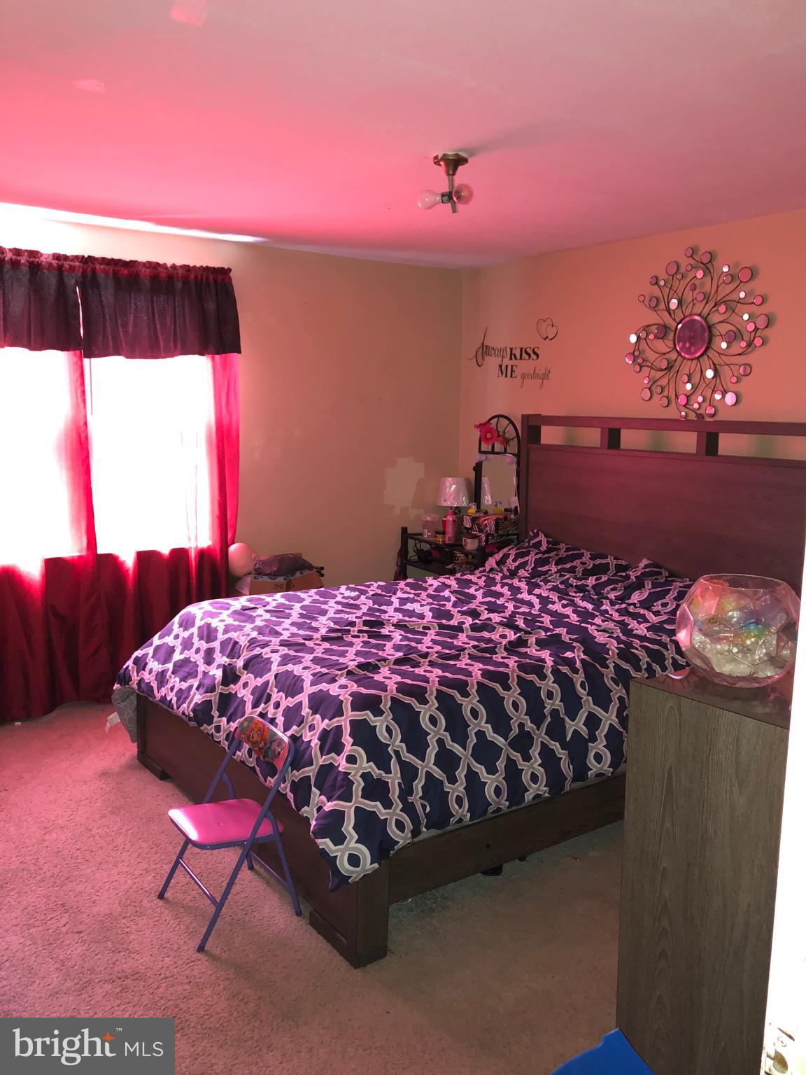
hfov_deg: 49.7
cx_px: 403
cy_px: 538
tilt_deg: -7.4
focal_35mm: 28
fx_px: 869
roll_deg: -0.7
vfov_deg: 63.4
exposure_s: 1/5
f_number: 1.8
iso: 200
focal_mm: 3.99
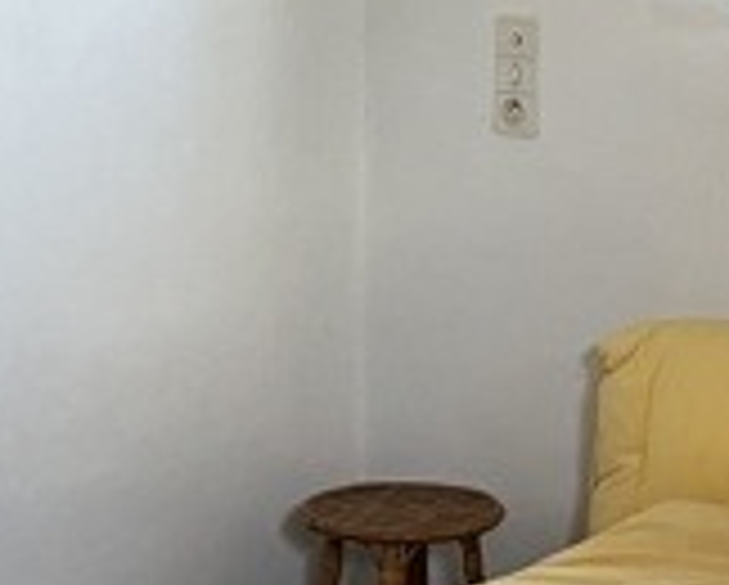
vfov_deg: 12.4
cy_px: 369
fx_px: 2700
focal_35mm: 125
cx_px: 688
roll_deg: -0.2
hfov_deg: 15.2
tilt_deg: -10.5
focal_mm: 5.1
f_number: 1.6
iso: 250
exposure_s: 1/50
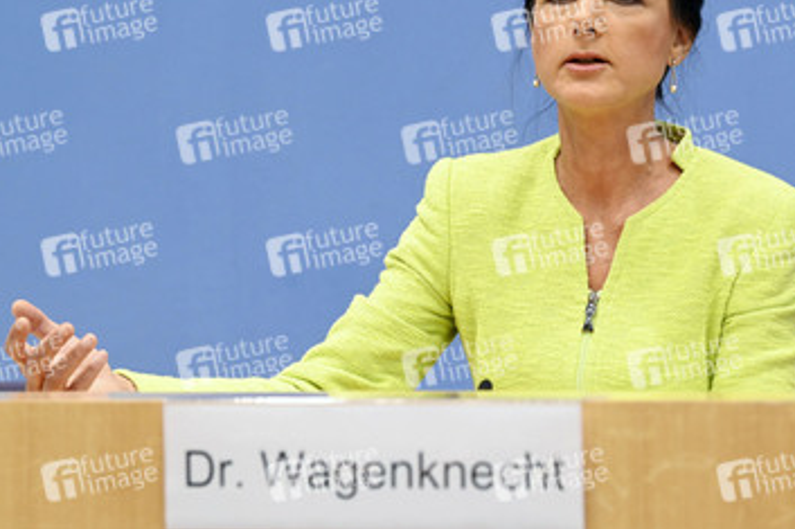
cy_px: 194
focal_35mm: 110
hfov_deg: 18.6
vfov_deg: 12.4
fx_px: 2428
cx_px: 490
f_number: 5.6
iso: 5000
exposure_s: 1/640
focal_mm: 86
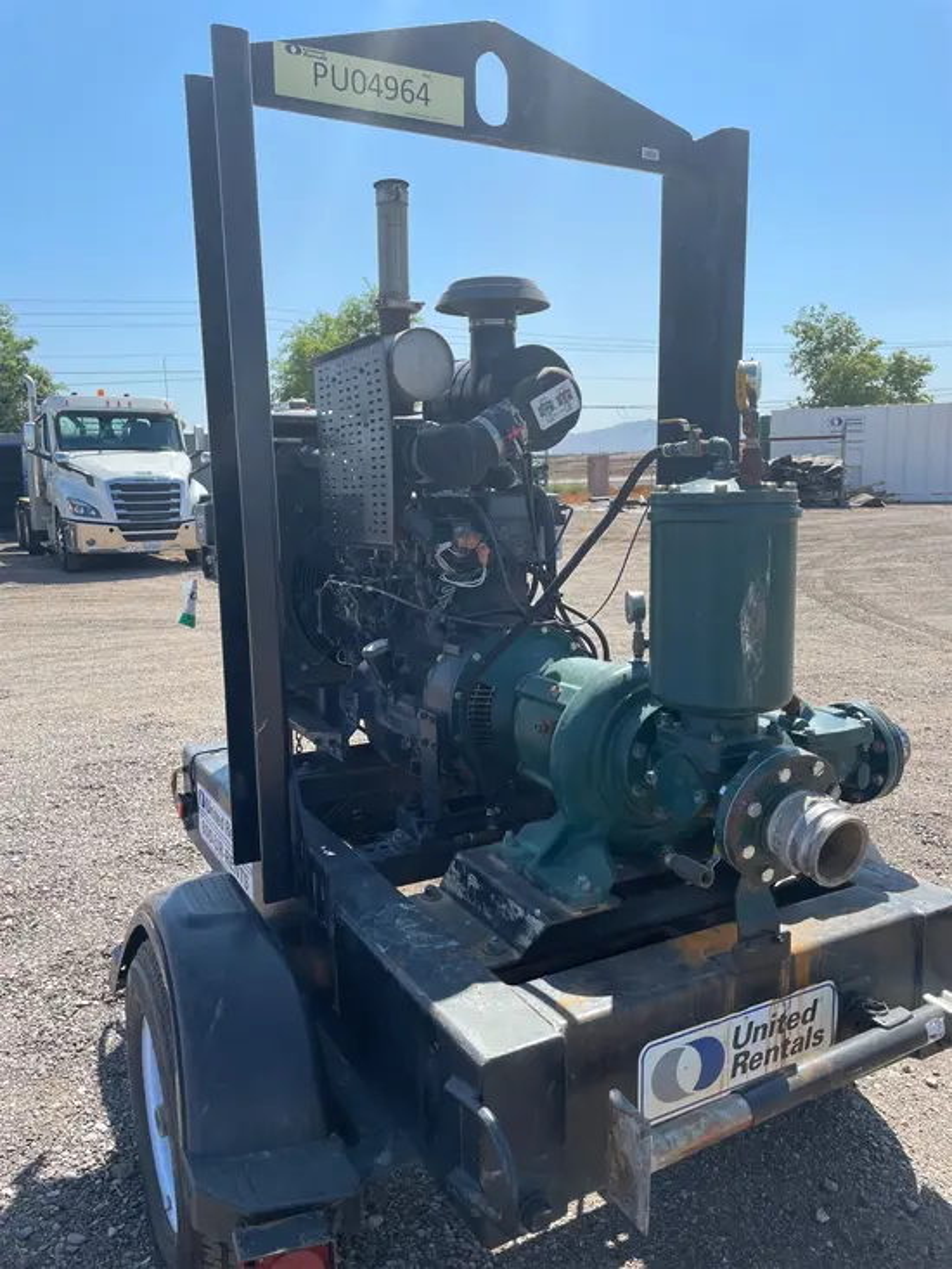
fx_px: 953
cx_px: 476
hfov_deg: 53.1
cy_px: 634
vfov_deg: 67.3
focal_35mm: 26
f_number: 1.6
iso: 32
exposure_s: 1/2564
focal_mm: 4.2
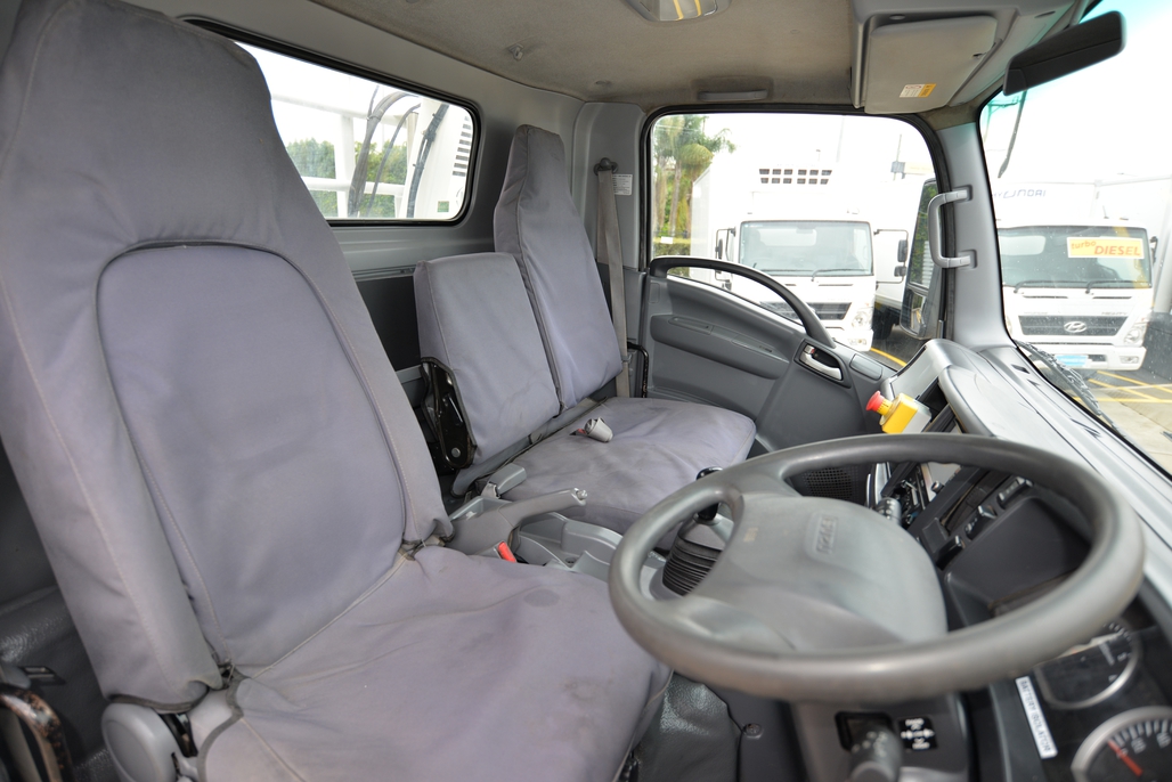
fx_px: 586
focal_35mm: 18
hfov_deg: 90.0
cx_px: 586
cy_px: 391
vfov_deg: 67.4
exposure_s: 1/125
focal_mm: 18
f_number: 3.5
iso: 280
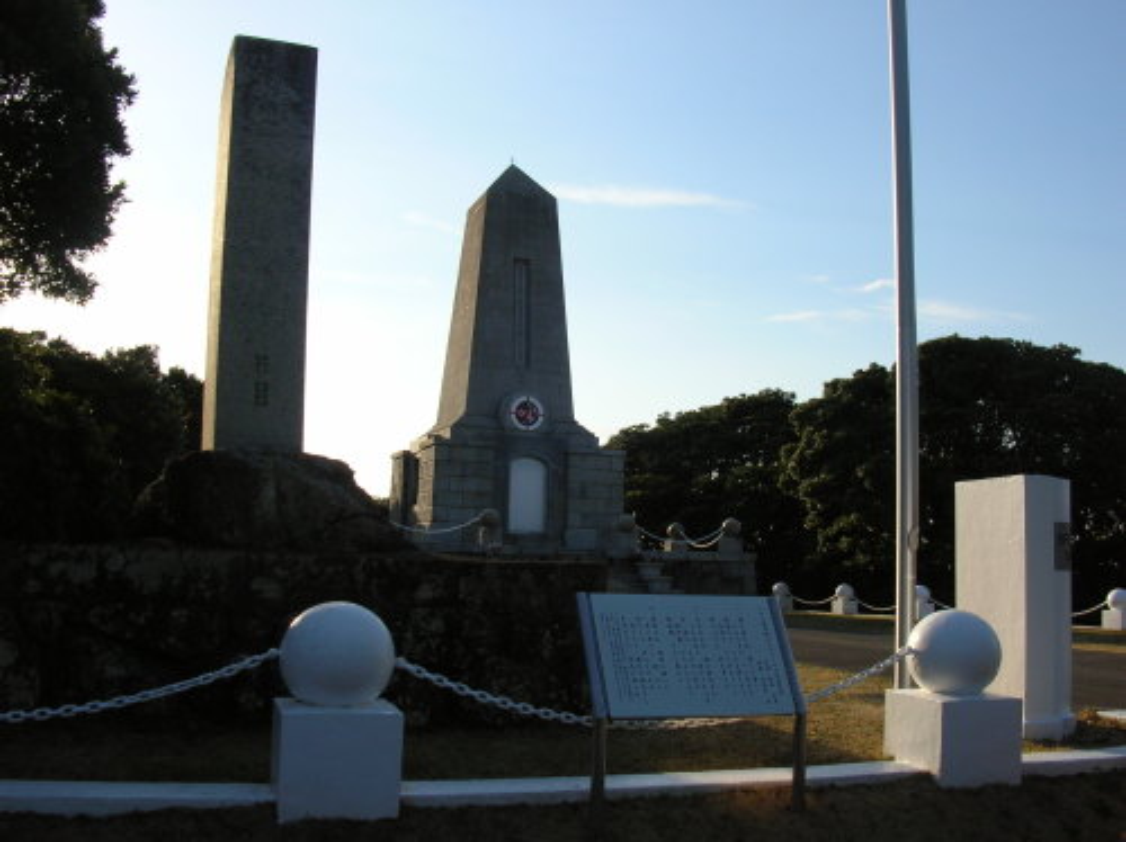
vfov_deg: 40.6
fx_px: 1137
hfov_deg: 52.7
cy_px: 421
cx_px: 563
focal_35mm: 35
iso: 50
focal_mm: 5.8
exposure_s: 1/260
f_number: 5.6
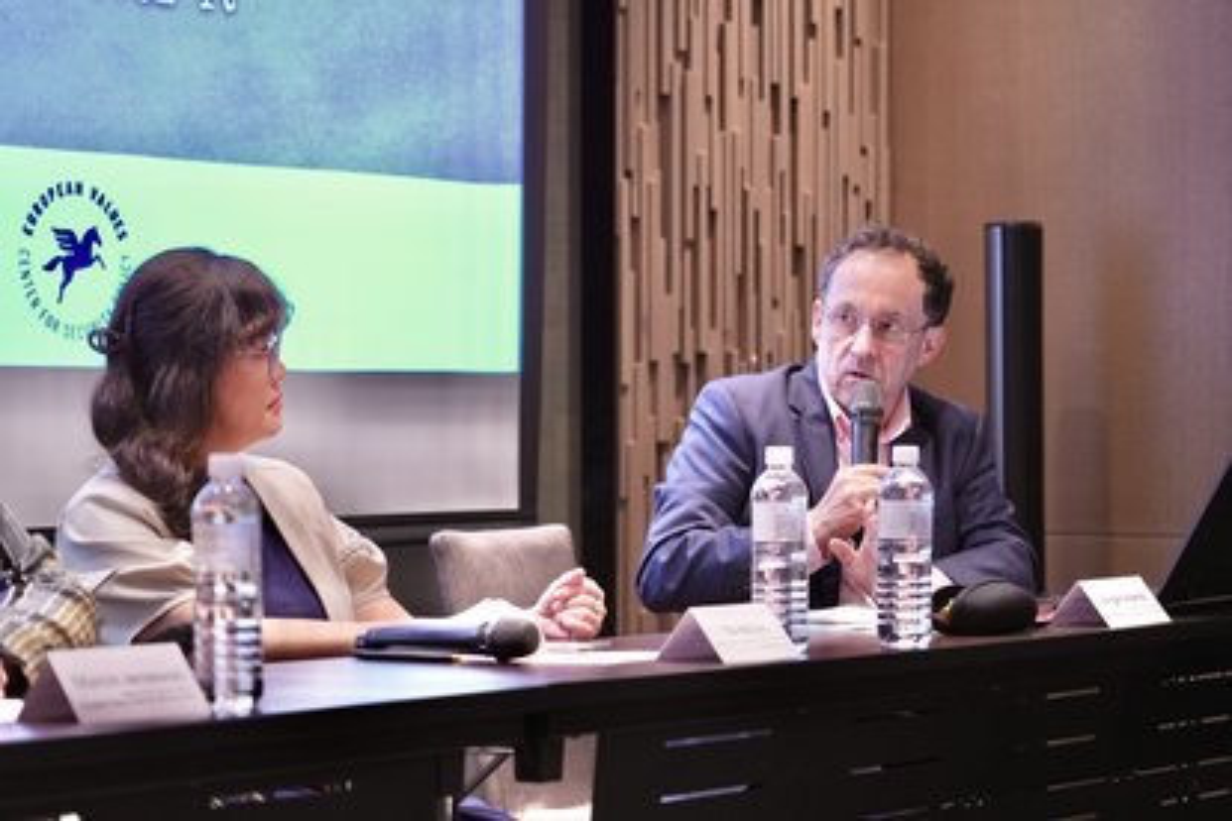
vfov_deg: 13.0
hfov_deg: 19.5
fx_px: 3593
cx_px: 616
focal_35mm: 105
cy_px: 410
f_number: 4
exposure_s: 1/50
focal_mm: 105
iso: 2000
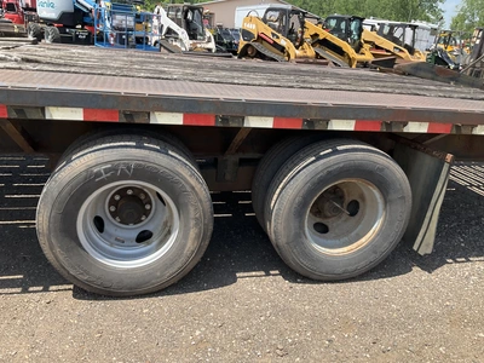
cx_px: 242
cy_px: 182
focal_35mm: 29
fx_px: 405
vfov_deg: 48.2
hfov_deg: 61.7
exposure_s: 1/842
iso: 25
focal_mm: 3
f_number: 1.8
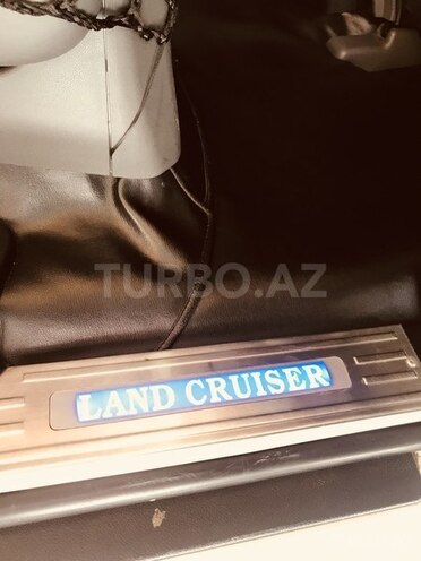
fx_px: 454
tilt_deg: -42.6
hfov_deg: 49.7
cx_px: 210
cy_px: 280
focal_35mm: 28
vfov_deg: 63.4
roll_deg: -8.0
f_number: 1.8
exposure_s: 1/17
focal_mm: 3.99
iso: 50
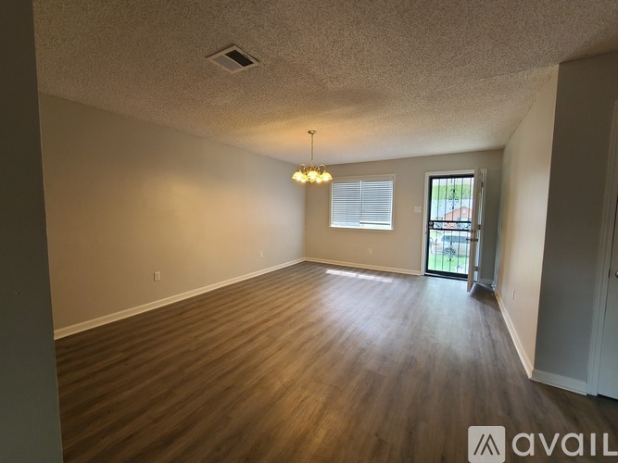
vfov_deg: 89.9
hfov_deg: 106.2
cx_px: 309
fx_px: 232
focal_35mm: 13
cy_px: 232
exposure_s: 1/60
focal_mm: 2.2
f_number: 2.2
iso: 125
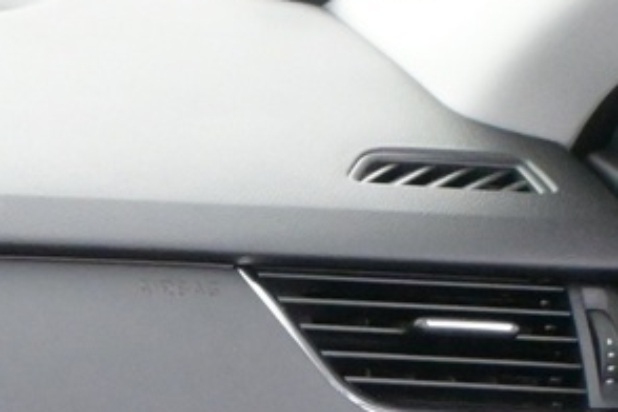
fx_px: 2983
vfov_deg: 7.5
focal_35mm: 174
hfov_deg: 9.9
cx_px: -1024
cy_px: 935
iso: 5600
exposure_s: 1/30
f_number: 4
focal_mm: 21
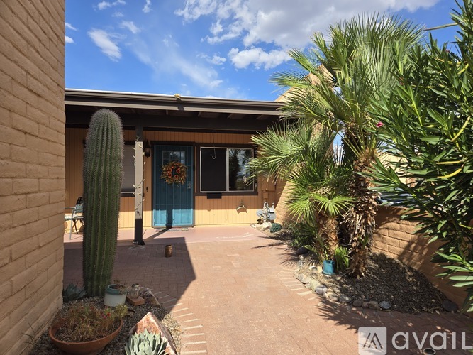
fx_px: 314
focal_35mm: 23
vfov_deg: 58.9
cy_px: 178
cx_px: 236
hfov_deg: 73.9
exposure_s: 1/1343
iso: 25
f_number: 1.8
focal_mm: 5.4
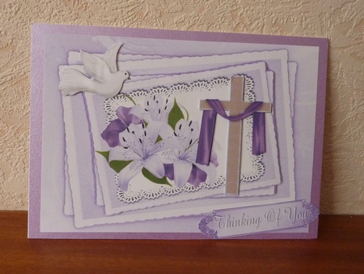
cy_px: 137
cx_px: 182
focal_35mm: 25
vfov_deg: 54.9
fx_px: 263
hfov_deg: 69.4
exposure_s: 1/200
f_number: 4
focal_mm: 4.1
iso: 400
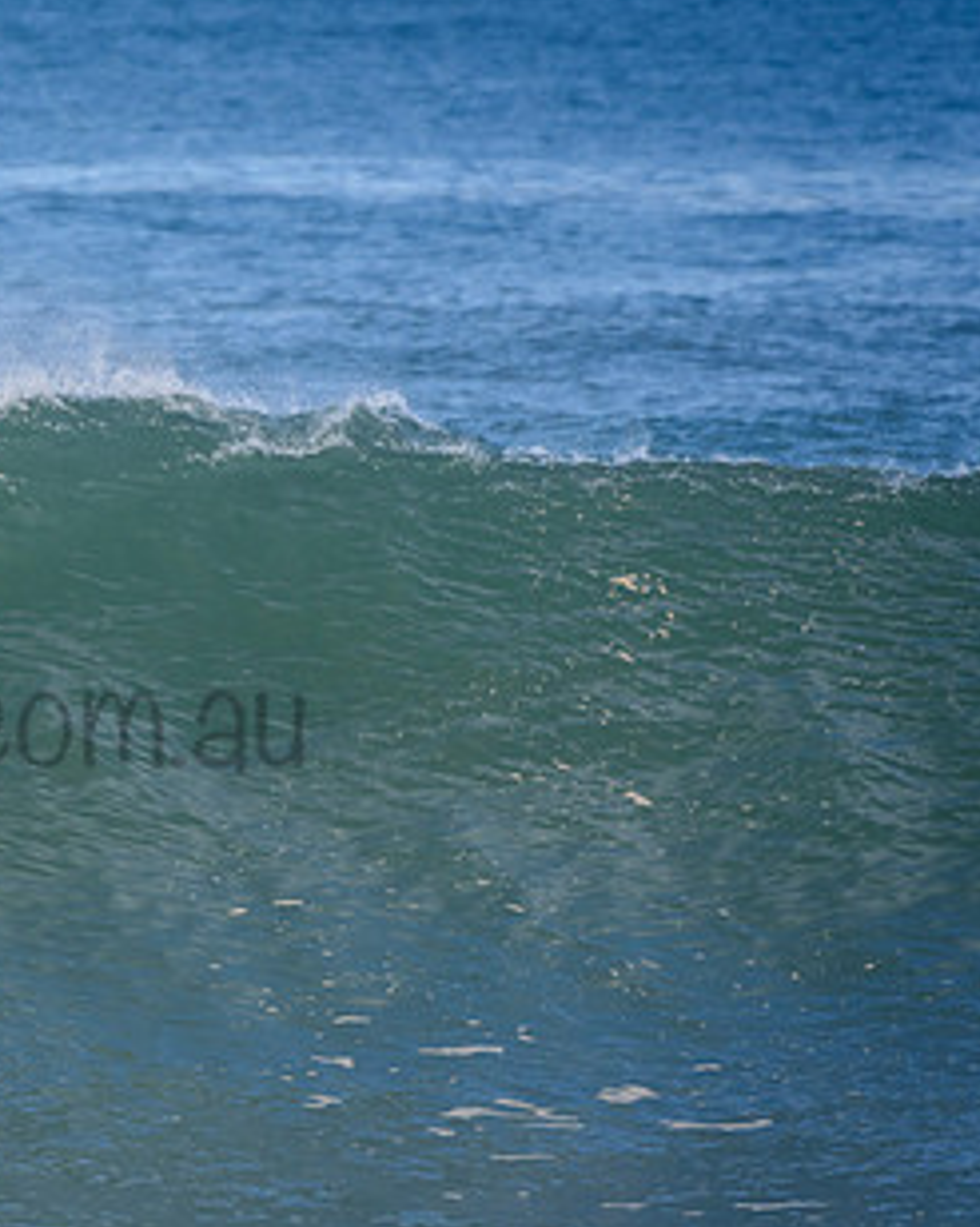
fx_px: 37525
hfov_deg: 1.5
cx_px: -116
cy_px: 675
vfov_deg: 1.9
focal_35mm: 1034
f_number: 5.6
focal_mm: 390
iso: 400
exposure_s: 1/2000
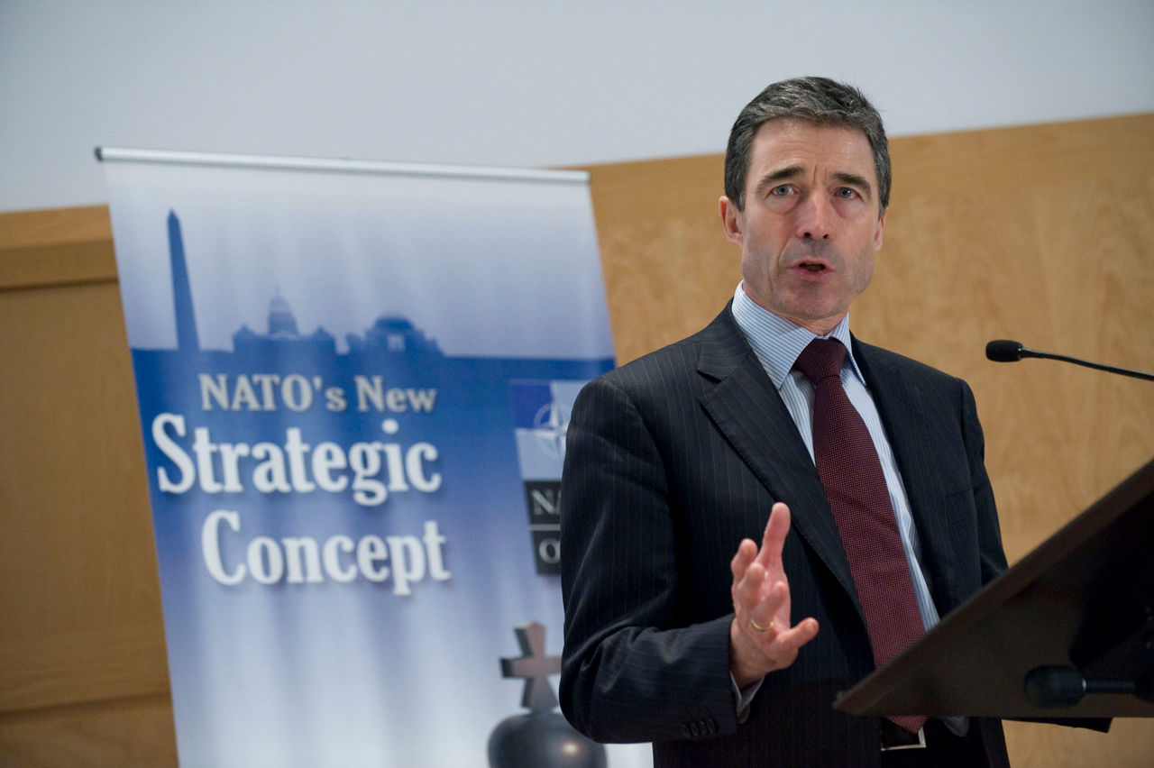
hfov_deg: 15.2
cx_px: 577
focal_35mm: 135
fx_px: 4325
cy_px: 384
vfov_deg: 10.1
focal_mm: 135
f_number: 4
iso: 3200
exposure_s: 1/125
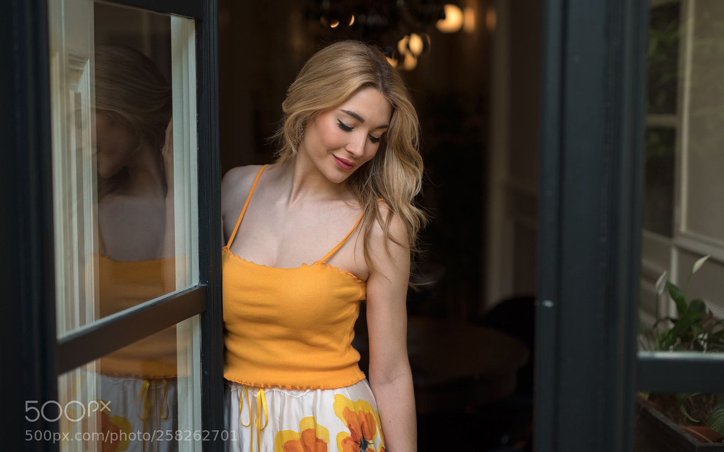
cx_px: 366
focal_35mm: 52
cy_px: 226
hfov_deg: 38.9
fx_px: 1026
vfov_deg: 24.9
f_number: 1.7
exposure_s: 1/400
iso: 100
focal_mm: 50
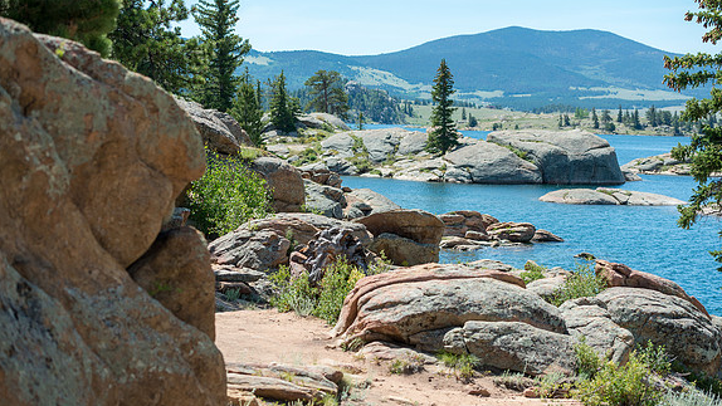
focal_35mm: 74
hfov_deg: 28.6
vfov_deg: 16.3
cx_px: 362
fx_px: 1417
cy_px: 178
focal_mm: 70
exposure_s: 1/1600
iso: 360
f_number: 8
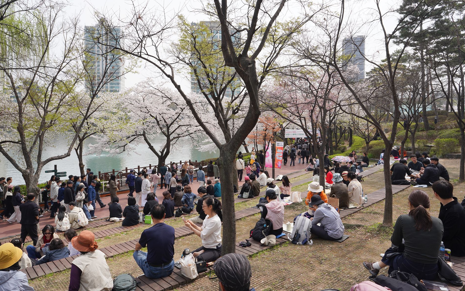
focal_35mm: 26
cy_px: 128
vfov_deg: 47.5
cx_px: 226
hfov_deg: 70.4
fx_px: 329
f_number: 11
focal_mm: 24
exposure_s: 1/100
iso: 100
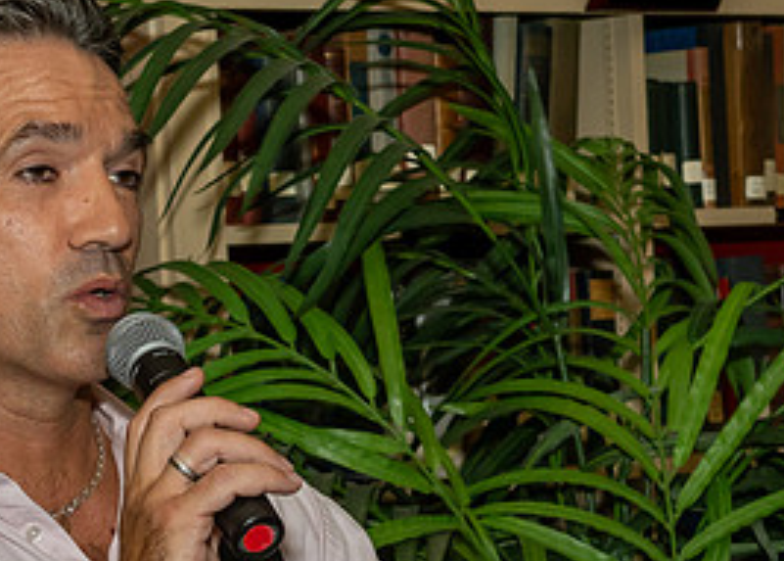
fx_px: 3765
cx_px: 323
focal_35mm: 169
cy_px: 536
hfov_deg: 11.9
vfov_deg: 8.5
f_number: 6.3
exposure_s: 1/250
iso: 400
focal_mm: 44
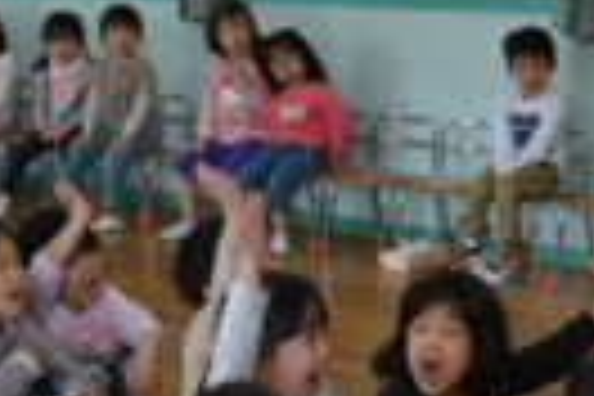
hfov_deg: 18.7
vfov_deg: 12.5
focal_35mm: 109
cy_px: 335
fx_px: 1798
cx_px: 378
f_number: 5
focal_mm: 24
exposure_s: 1/100
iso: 400
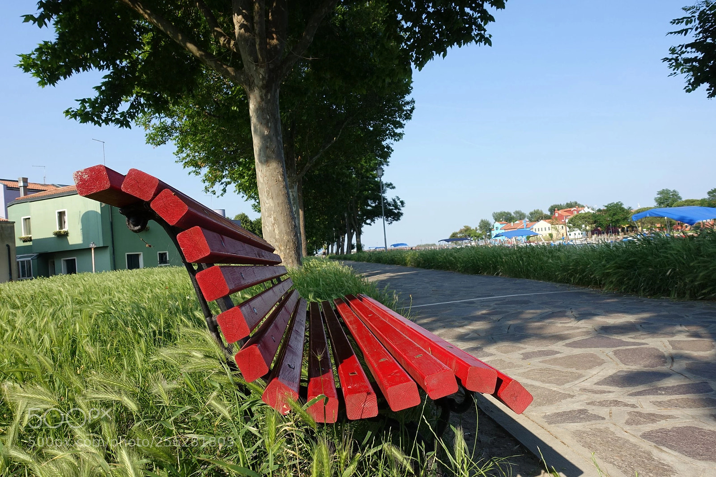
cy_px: 238
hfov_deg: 73.8
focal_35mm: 24
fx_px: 477
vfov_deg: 53.1
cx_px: 358
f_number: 5.6
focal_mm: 8.8
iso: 125
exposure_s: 1/320
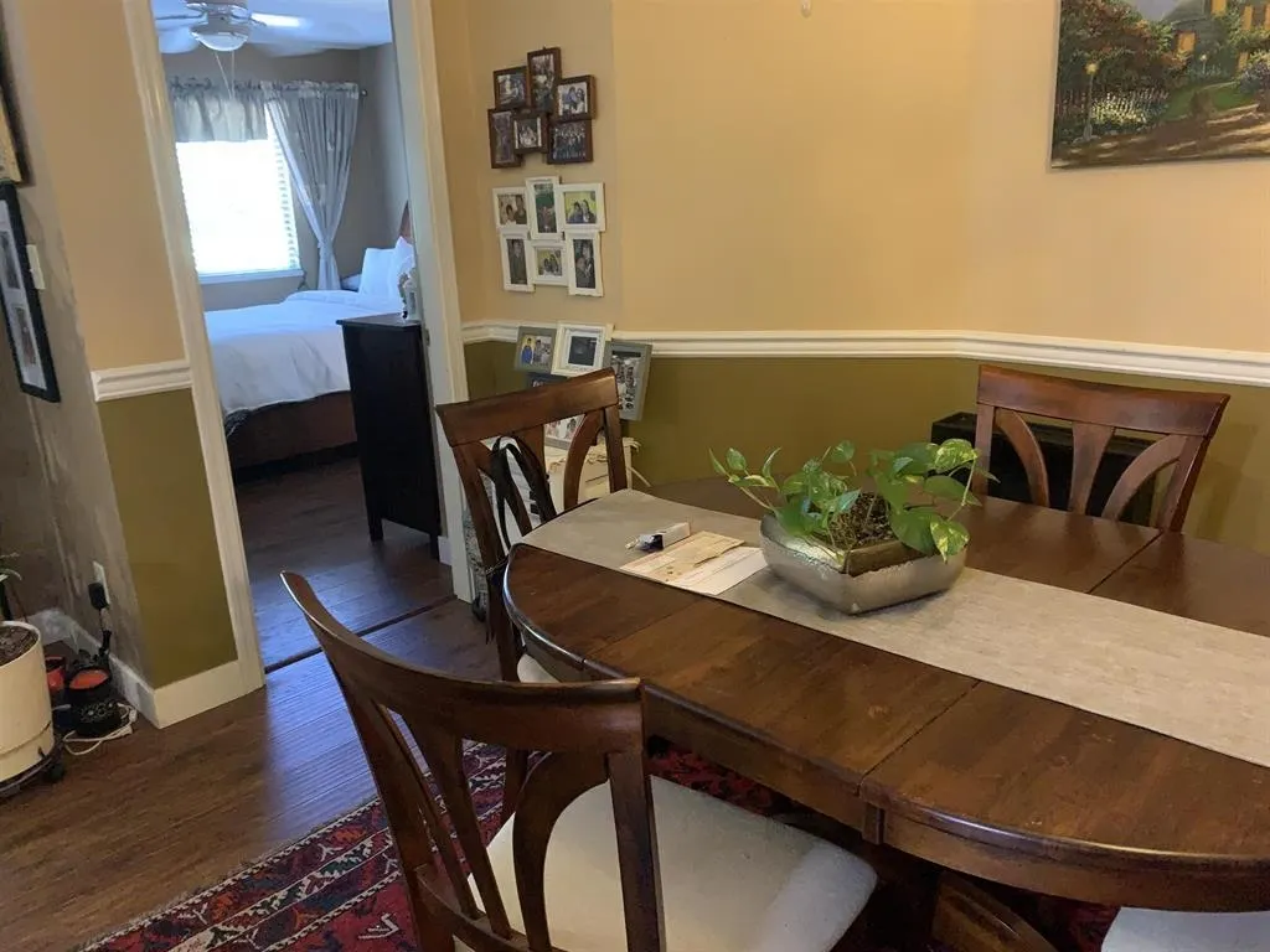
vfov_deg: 53.1
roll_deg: +1.3
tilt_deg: -15.5
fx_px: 954
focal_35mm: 26
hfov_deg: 67.3
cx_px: 635
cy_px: 476
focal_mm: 4.25
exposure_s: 1/30
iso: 640
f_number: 1.8
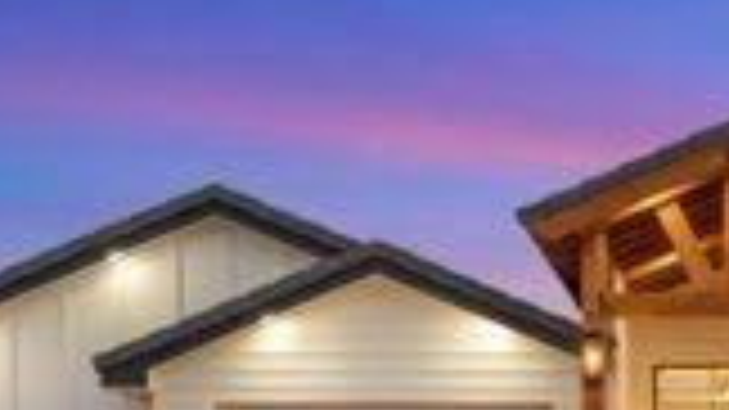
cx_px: 752
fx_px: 1816
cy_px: 552
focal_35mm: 94
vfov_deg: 12.4
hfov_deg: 21.8
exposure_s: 1/20
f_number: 7.1
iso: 800
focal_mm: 29
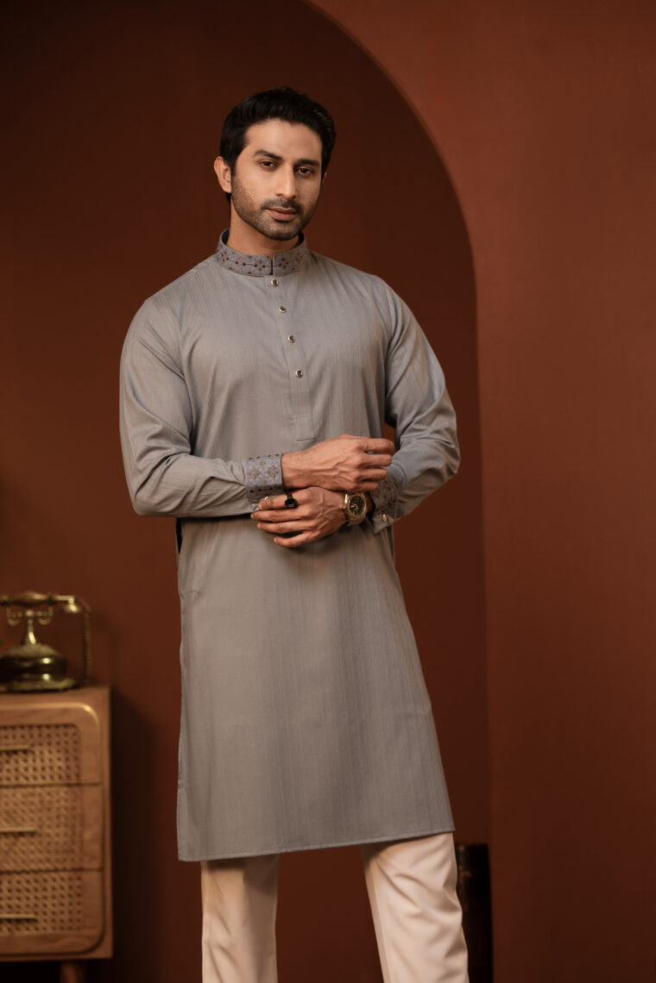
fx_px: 3580
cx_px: 328
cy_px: 492
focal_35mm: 131
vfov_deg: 15.6
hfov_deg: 10.5
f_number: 5
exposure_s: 1/60
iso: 250
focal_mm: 131
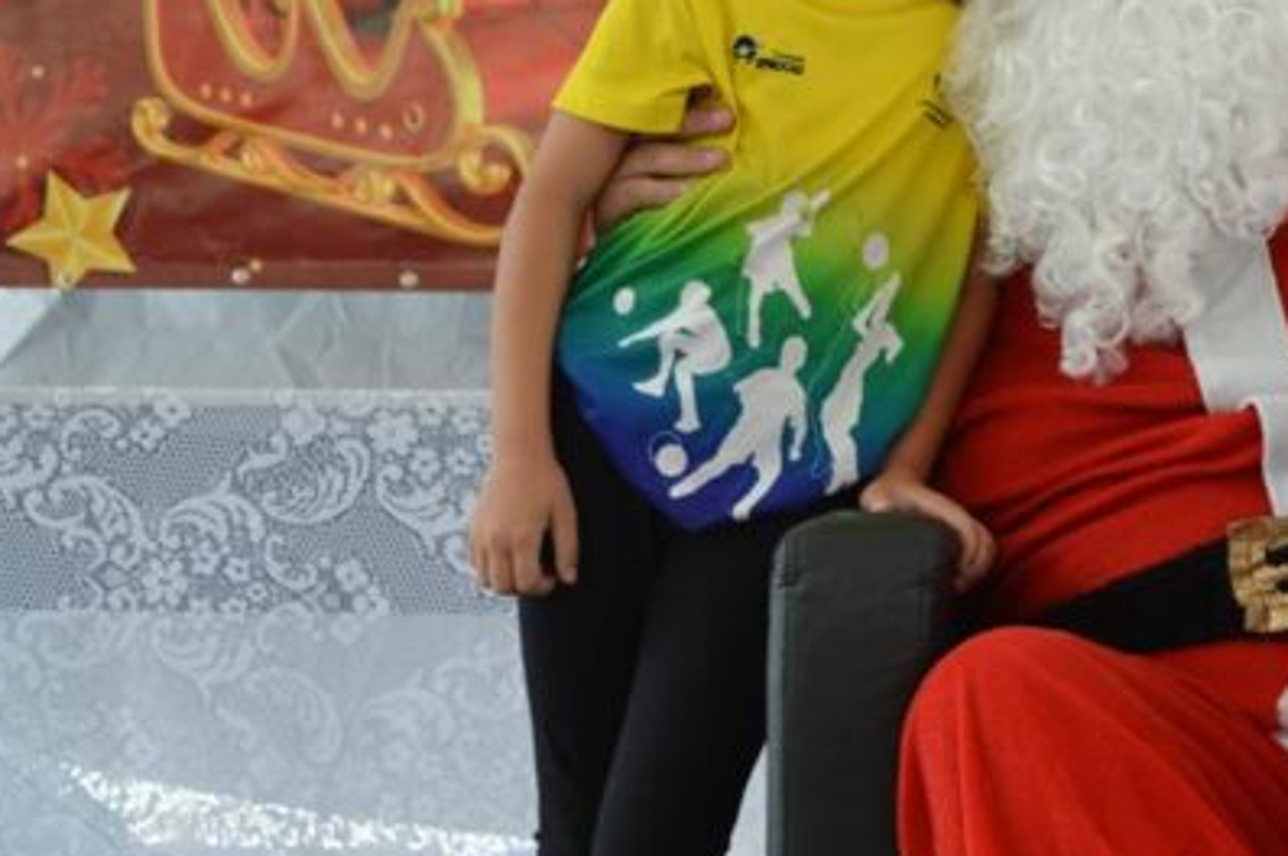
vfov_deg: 15.6
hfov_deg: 22.7
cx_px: 1200
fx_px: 3110
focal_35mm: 87
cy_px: 173
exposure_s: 1/125
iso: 180
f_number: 5.6
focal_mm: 30
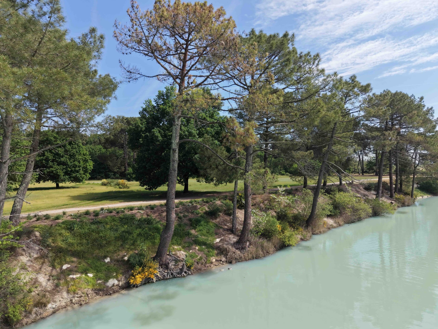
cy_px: 164
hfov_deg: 71.6
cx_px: 219
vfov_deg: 56.8
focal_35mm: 24
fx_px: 304
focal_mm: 8.67
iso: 300
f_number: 1.8
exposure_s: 1/4000
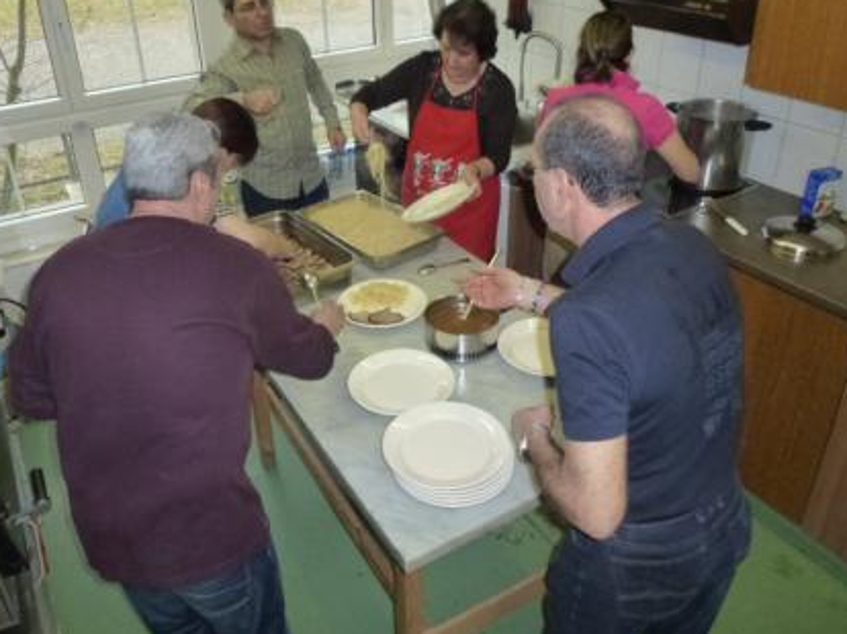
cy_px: 259
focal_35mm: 29
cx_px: 389
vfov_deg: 47.9
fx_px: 709
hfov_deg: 61.6
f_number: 3.3
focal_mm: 4.3
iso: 250
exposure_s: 1/60
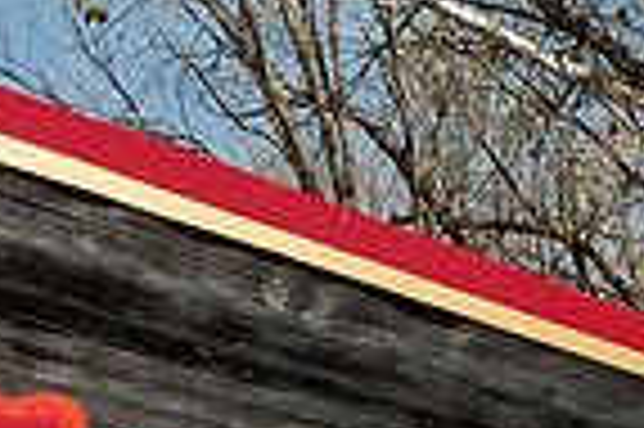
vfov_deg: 10.6
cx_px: 477
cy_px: 813
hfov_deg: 17.0
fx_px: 2144
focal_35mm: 120
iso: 1000
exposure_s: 1/800
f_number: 14
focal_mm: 18
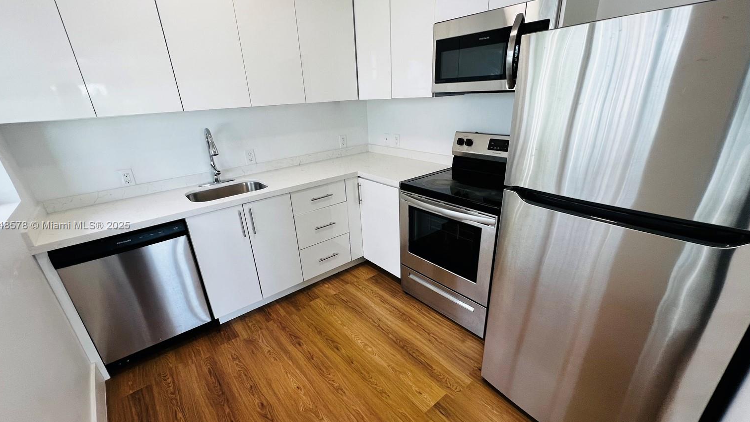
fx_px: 298
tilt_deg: -23.3
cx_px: 368
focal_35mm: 15
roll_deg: +3.6
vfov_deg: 70.4
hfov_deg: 103.0
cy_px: 226
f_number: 1.8
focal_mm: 1.57
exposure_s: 1/120
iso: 125
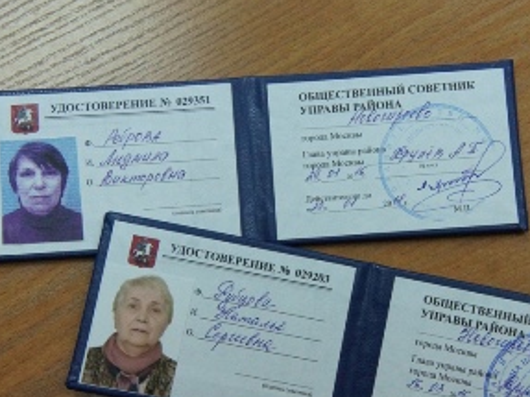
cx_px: 332
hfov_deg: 24.7
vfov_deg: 18.7
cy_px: 224
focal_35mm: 79
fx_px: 1205
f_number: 8
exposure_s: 1/250
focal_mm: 35
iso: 2500
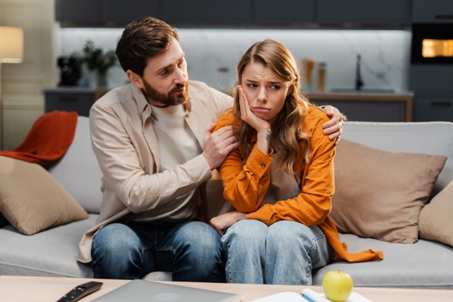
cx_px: 226
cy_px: 151
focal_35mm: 50
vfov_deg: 27.0
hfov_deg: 39.6
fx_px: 629
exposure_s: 1/160
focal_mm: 50
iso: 250
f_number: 2
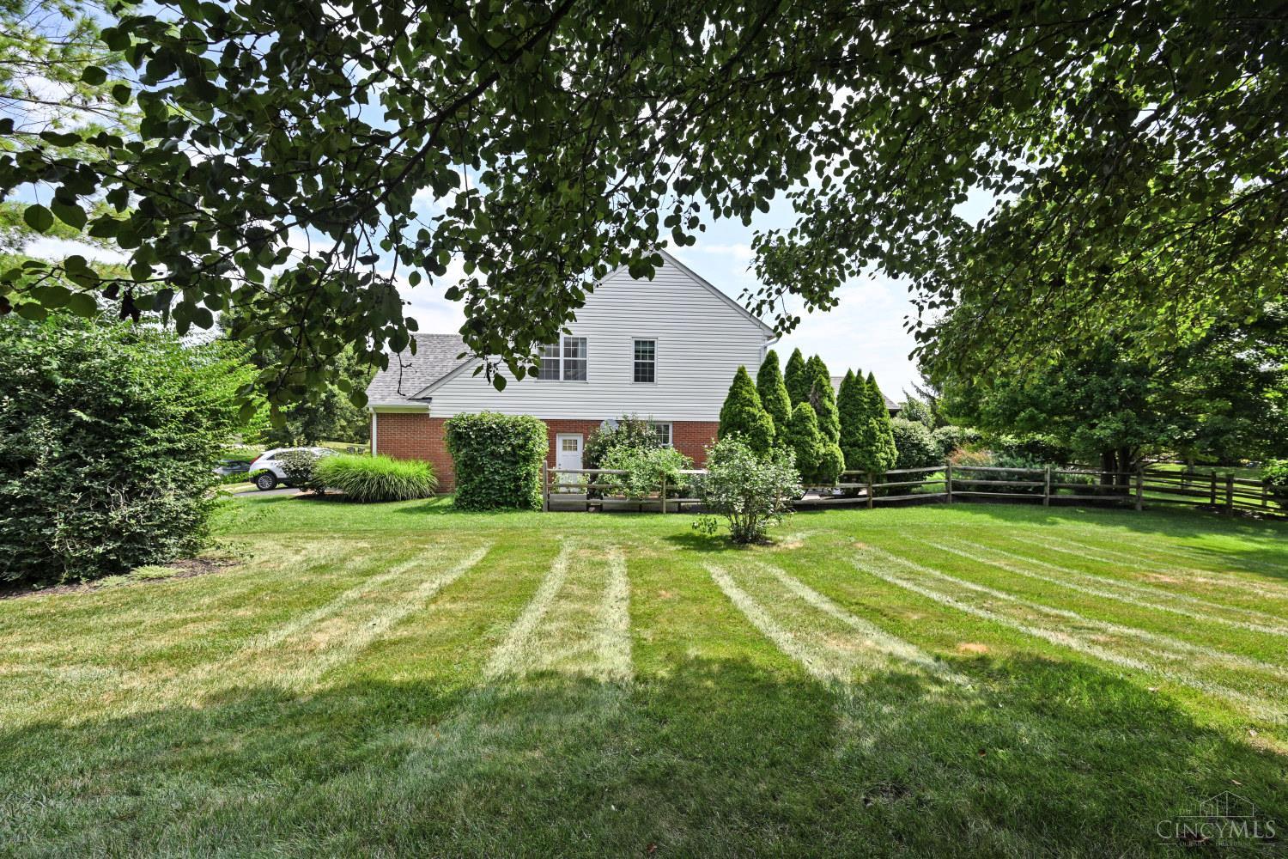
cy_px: 430
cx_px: 644
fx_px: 501
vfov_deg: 81.2
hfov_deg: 104.3
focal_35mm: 14
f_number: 6.3
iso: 100
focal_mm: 14
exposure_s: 1/320
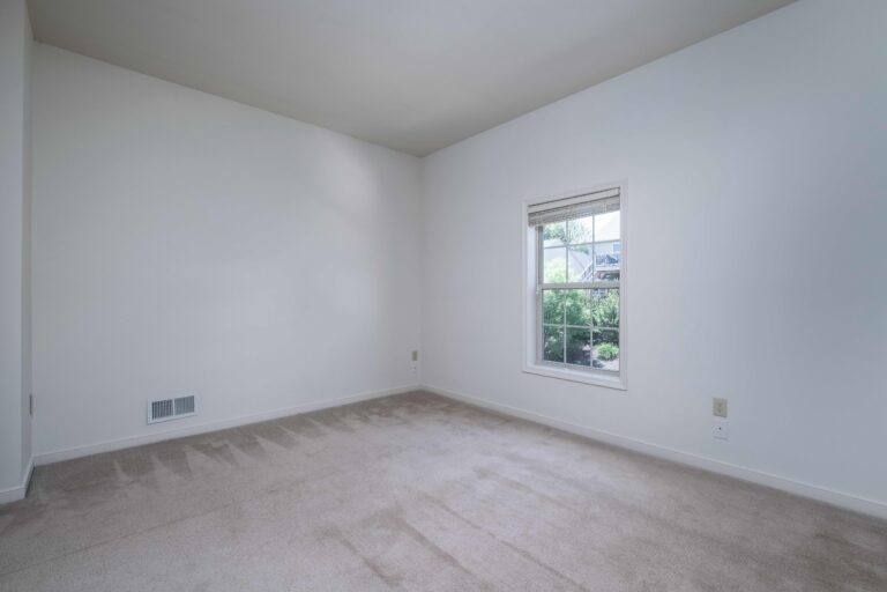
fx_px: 370
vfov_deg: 77.3
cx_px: 444
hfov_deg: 100.4
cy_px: 296
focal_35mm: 15
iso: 400
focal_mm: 10
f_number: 7.1
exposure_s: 1/125
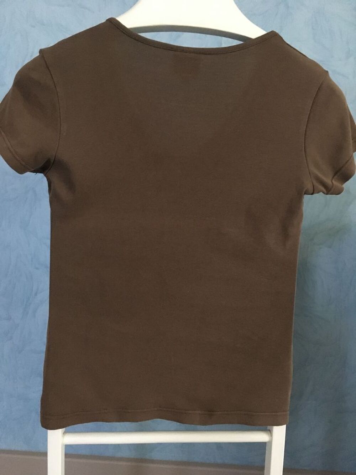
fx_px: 398
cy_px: 238
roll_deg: -1.3
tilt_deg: -7.3
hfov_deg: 48.2
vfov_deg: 61.7
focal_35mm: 29
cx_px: 178
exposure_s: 1/17
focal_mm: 4.15
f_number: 2.2
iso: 320
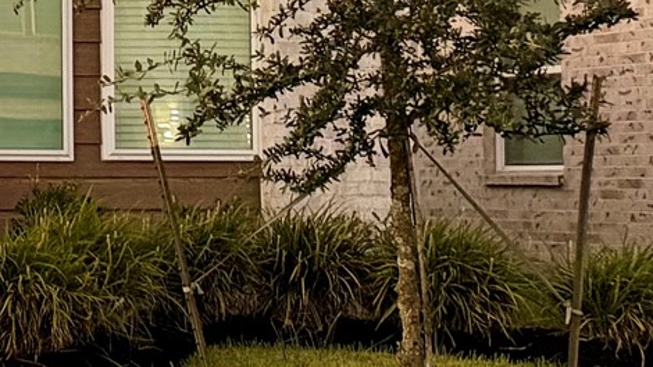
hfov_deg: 15.4
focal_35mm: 114
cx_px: -624
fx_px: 1973
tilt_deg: +3.2
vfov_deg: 10.6
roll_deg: -0.5
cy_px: 101
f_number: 1.78
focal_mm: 6.76
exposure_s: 1/60
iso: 400
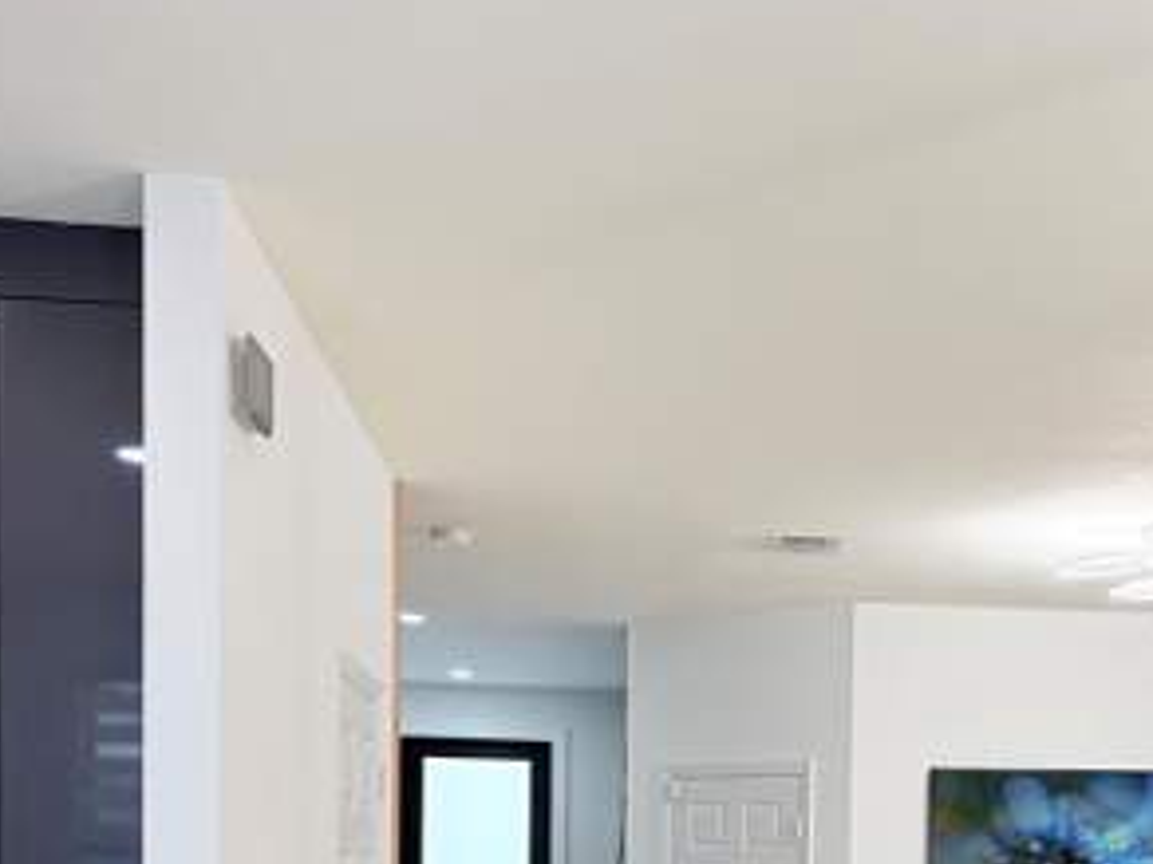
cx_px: 857
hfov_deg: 33.2
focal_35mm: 57
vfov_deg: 23.9
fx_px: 1899
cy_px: 963
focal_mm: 5.96
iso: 125
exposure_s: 1/232
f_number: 1.6
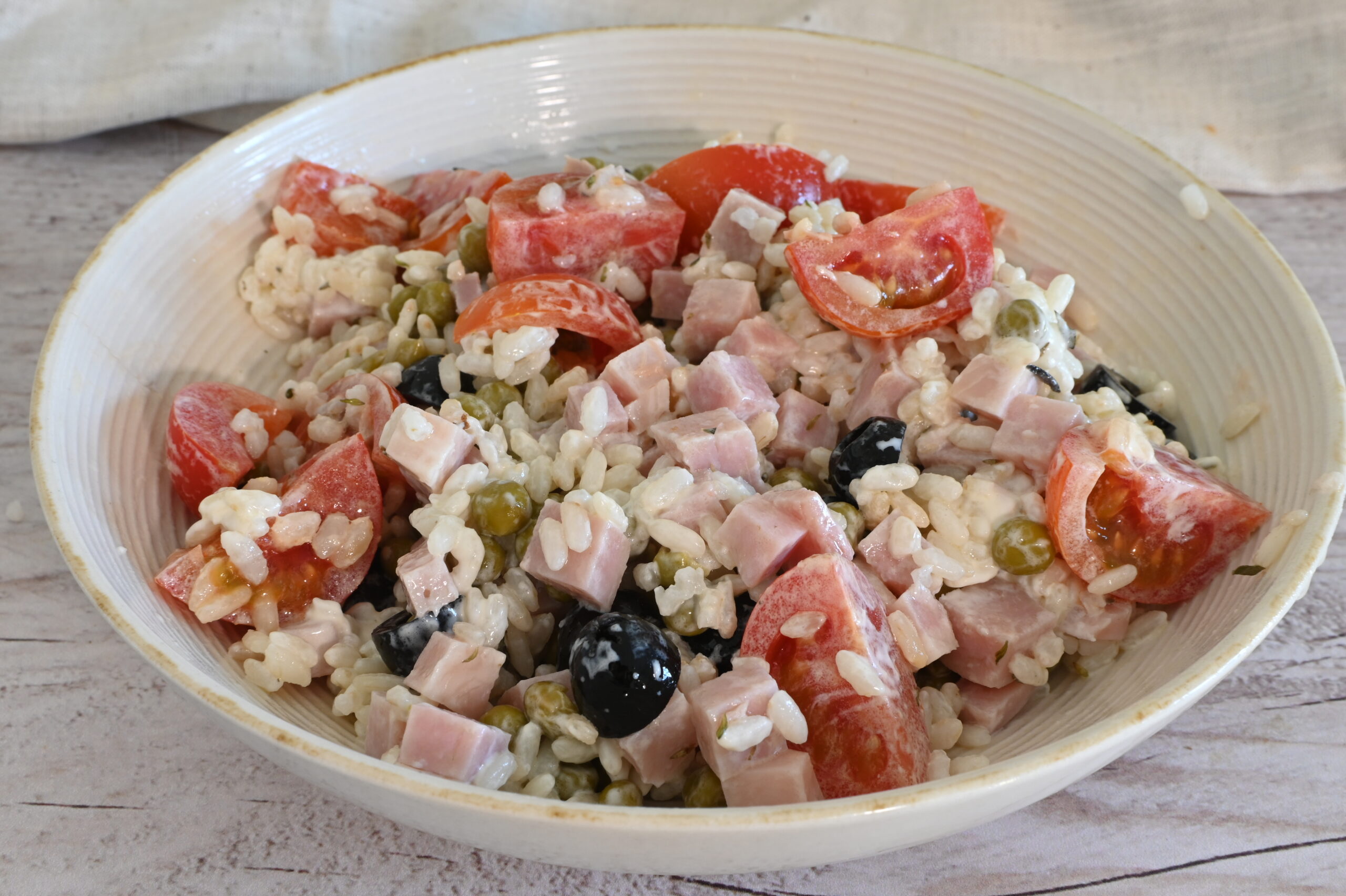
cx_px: 673
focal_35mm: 52
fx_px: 1943
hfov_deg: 38.2
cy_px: 448
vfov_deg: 26.0
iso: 250
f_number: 11
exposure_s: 1/3
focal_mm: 35
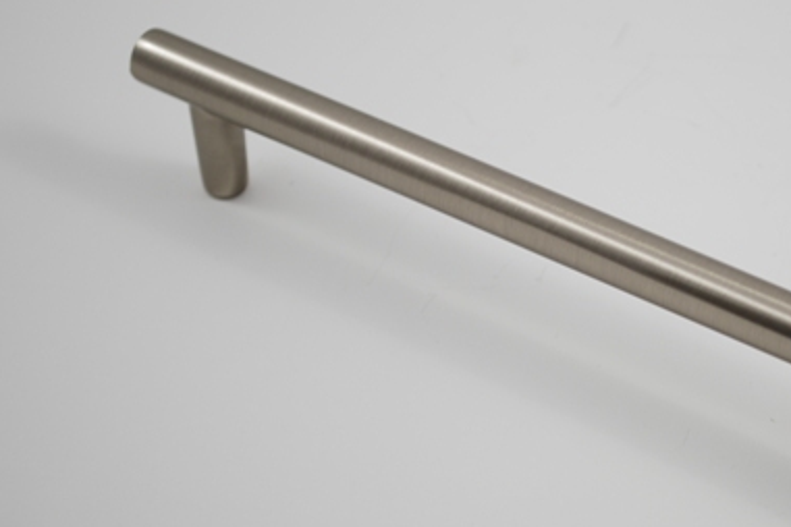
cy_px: 311
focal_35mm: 111
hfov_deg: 18.2
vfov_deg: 12.3
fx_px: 2439
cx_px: 644
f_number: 5.3
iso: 100
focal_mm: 44
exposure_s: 1/25
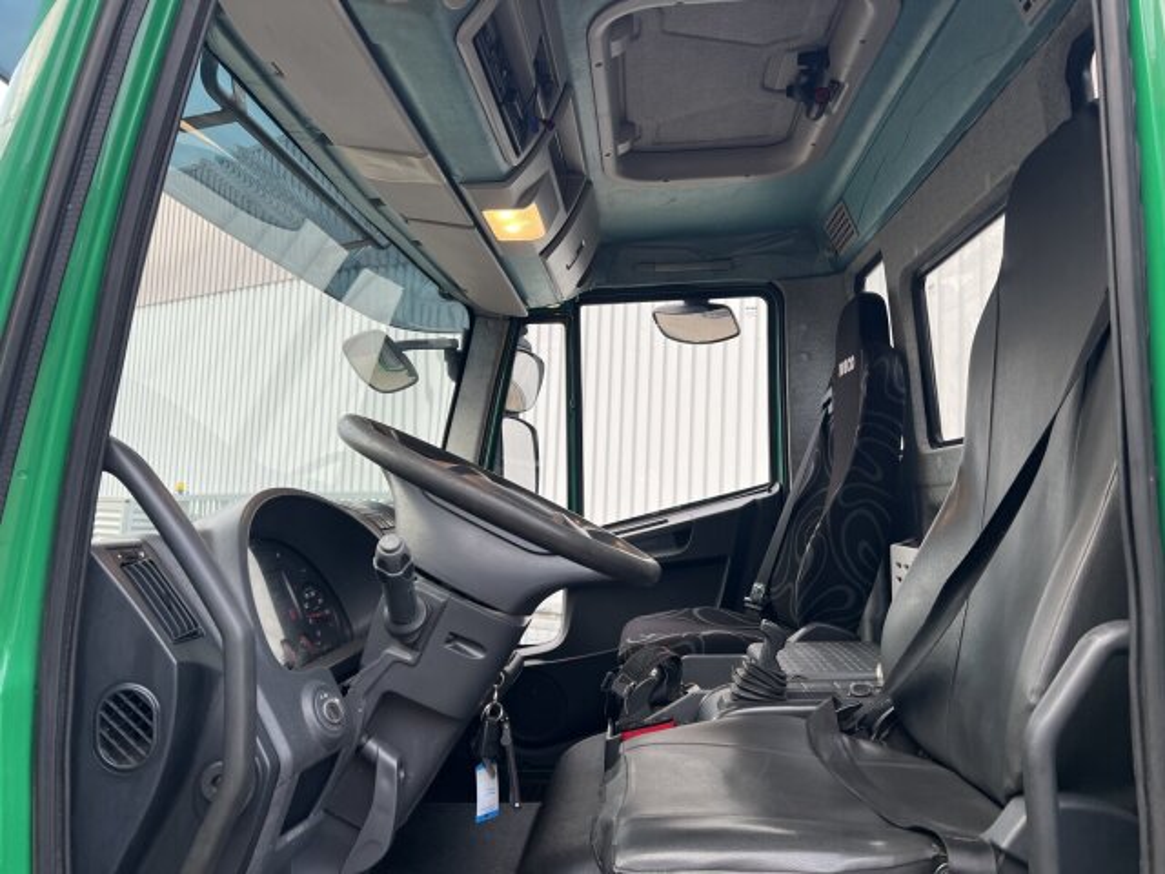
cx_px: 582
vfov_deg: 53.1
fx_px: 875
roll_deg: -2.1
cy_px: 437
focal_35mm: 26
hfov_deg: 67.3
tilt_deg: +3.9
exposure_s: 1/216
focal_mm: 5.7
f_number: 1.5
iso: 40
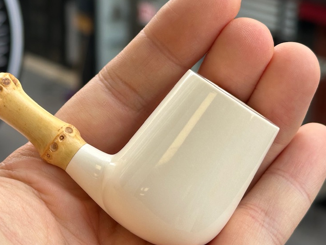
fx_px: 791
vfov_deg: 17.5
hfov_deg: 23.0
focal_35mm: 84
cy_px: 84
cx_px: 74
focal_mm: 6.86
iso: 64
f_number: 1.78
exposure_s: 1/291
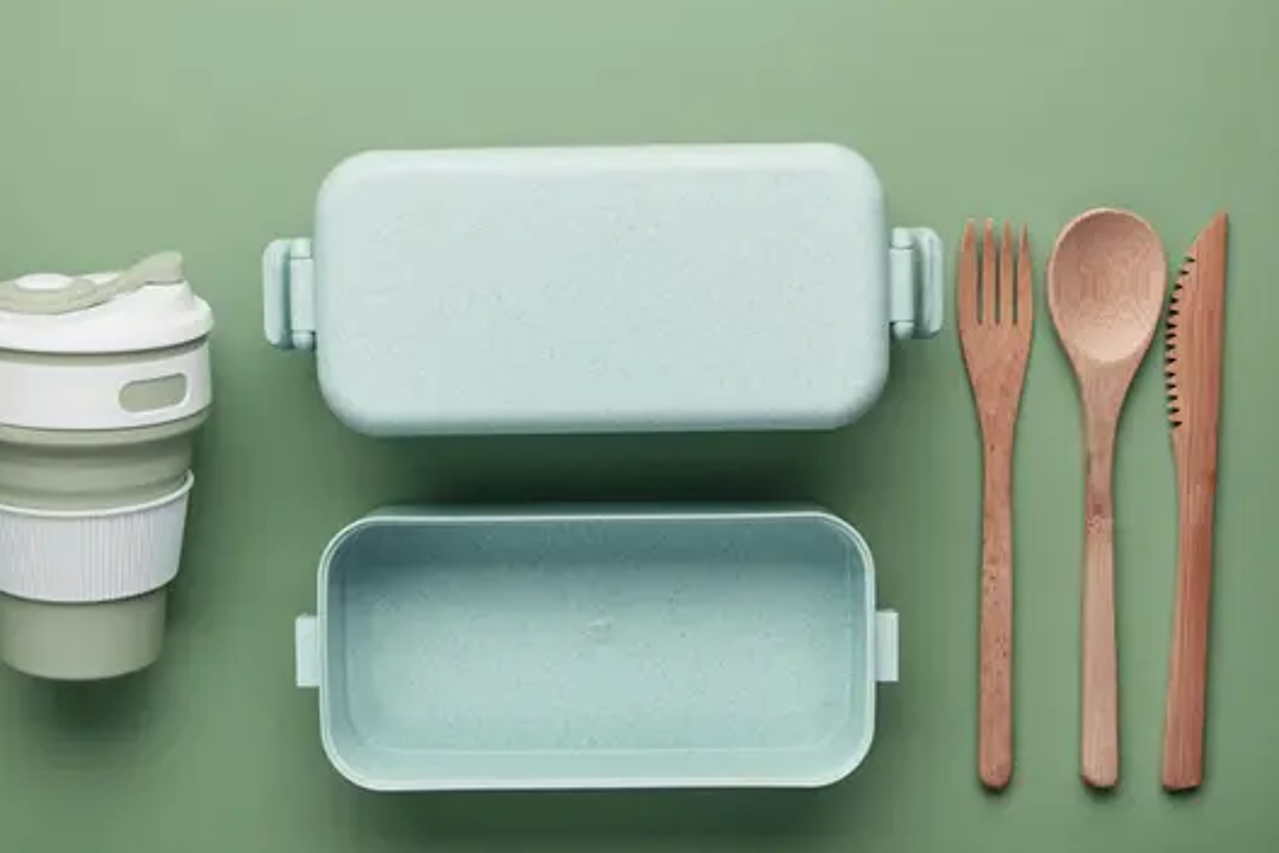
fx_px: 2380
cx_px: 591
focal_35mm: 67
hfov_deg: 30.1
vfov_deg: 20.3
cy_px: 456
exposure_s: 1/180
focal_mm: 39
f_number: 11
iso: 200
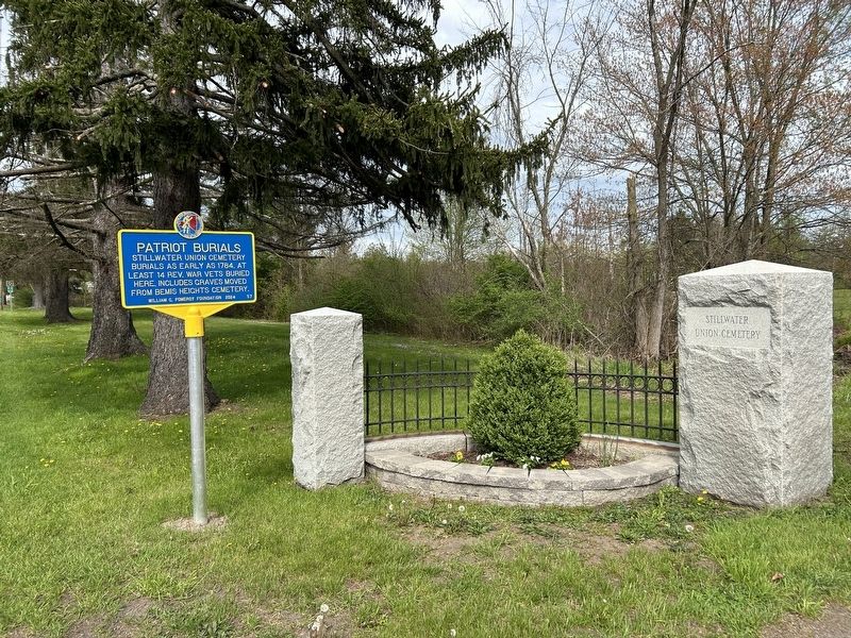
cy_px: 319
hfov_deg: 67.3
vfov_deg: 53.1
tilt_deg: -2.6
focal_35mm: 26
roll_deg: +2.0
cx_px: 426
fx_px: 639
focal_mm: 5.7
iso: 50
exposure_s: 1/2404
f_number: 1.5
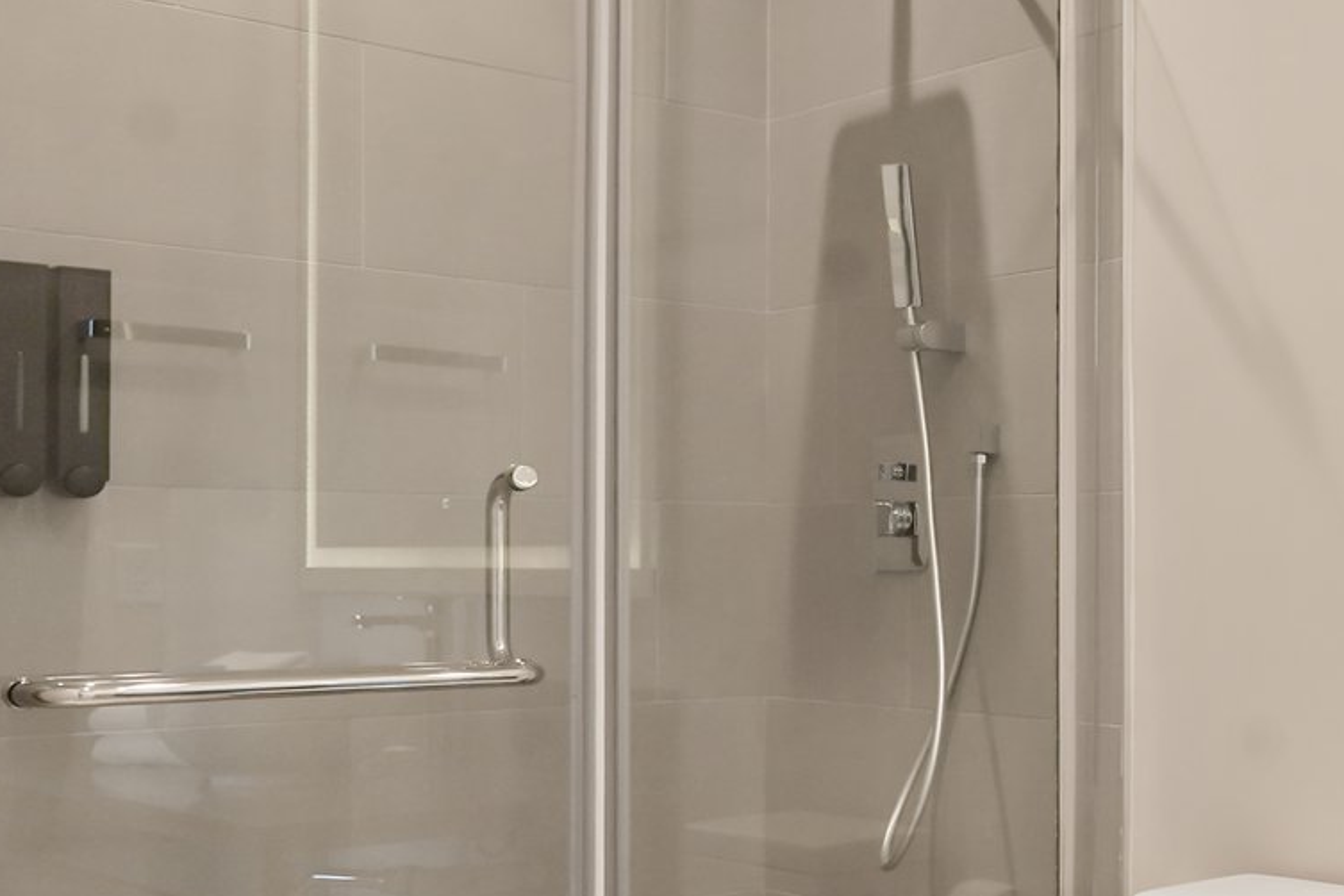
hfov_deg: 31.2
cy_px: 566
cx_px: 1696
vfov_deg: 26.4
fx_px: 1904
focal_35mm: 51
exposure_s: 1/25
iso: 320
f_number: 8
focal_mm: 16
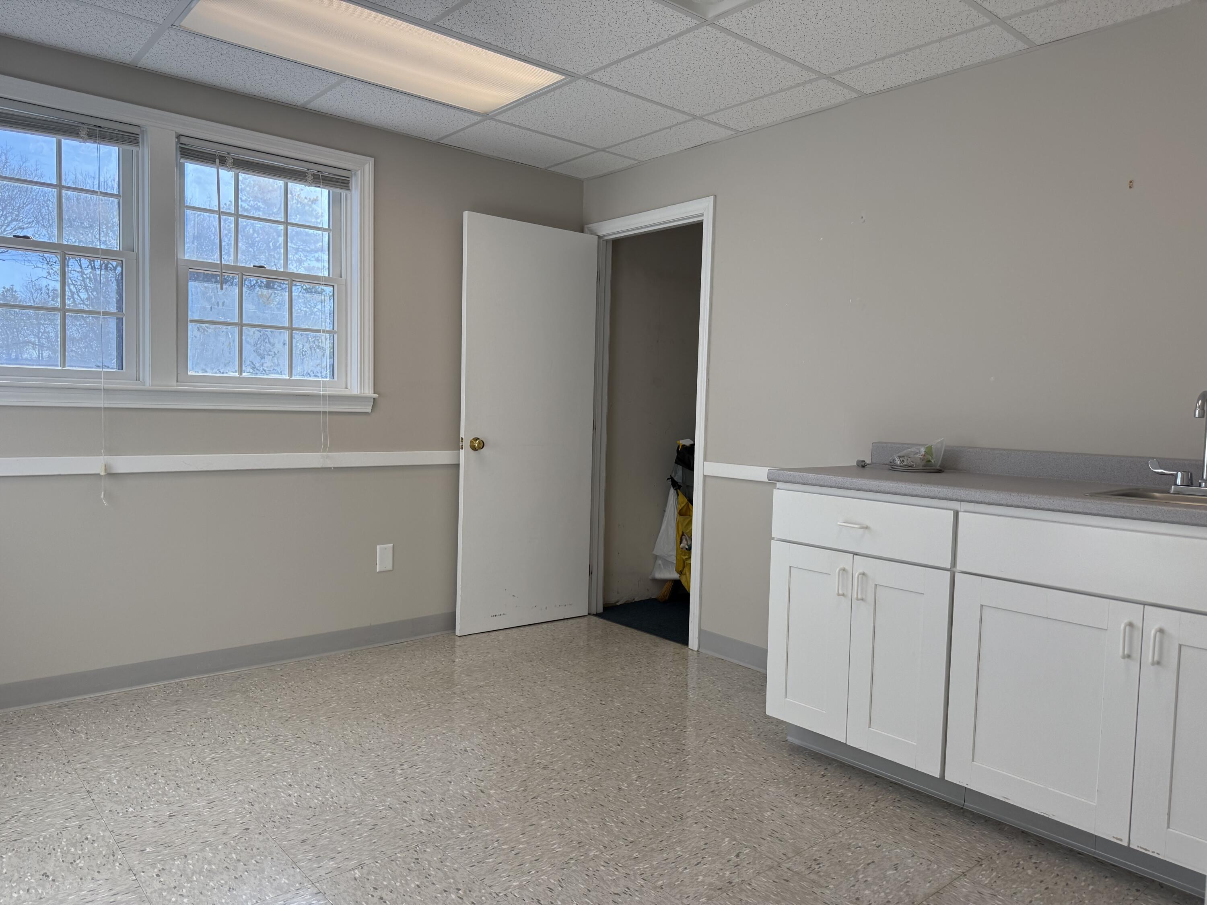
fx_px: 837
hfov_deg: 71.6
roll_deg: -1.0
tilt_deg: -2.2
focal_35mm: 24
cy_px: 452
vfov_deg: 56.8
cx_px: 604
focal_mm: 6.76
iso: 100
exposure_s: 1/637
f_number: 1.78
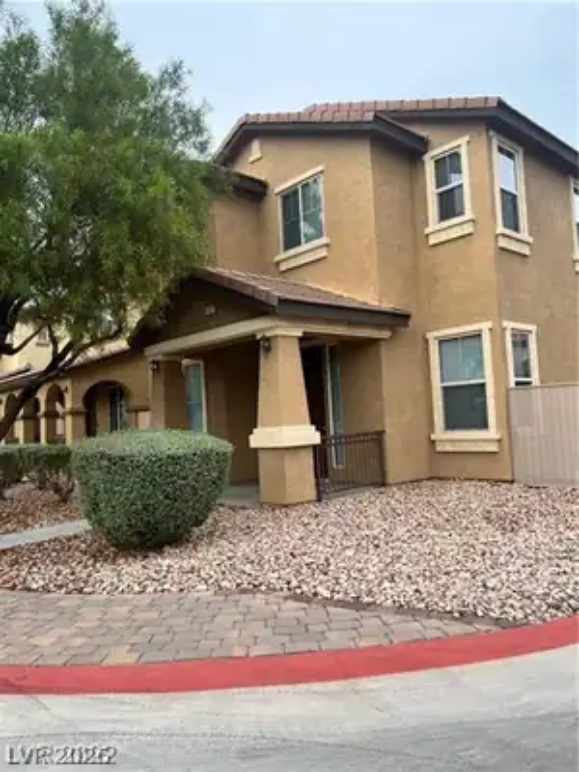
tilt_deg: +5.1
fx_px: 580
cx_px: 290
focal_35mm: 26
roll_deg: +2.7
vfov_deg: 67.3
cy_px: 386
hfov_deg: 53.1
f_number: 1.5
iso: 50
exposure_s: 1/1209
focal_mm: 5.7
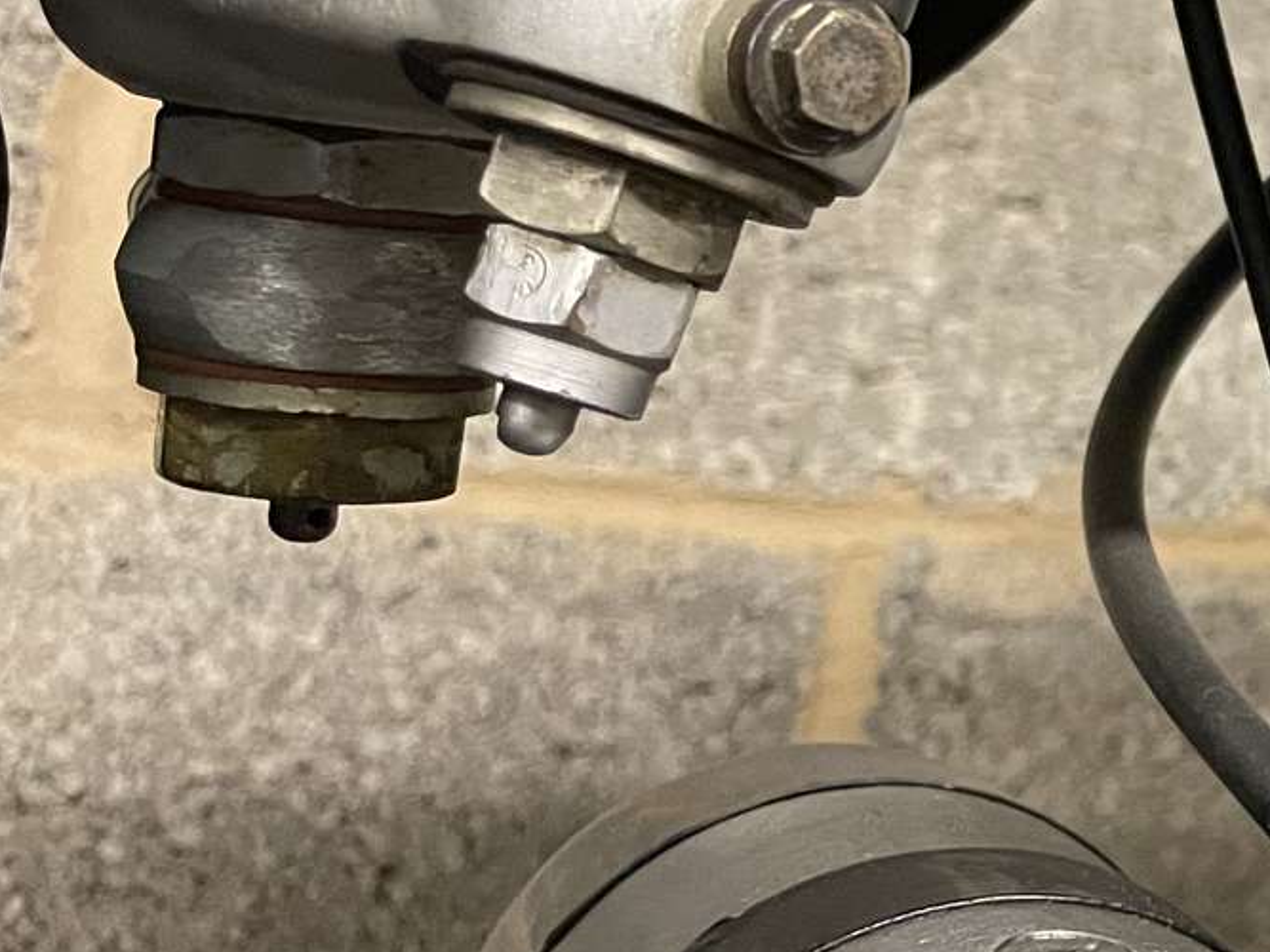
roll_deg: -8.9
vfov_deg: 18.9
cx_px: 1898
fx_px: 2861
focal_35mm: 78
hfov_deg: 21.2
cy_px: 390
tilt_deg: +0.4
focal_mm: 4.2
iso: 500
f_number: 1.6
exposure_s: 1/25
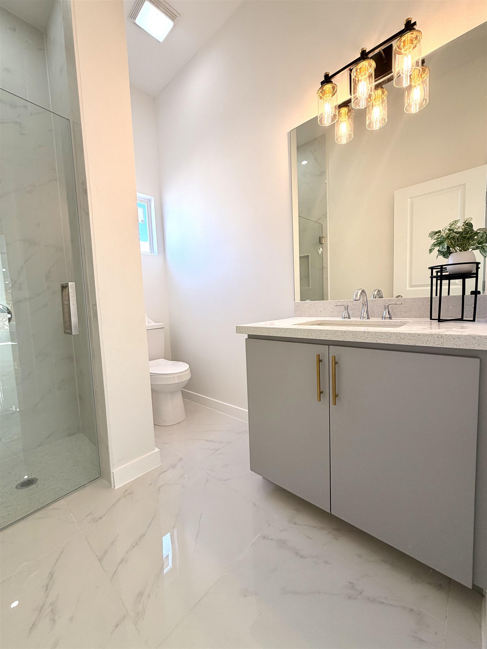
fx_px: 263
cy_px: 324
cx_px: 244
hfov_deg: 85.7
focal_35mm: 14
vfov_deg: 102.1
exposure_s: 1/120
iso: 64
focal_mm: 2.22
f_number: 2.2
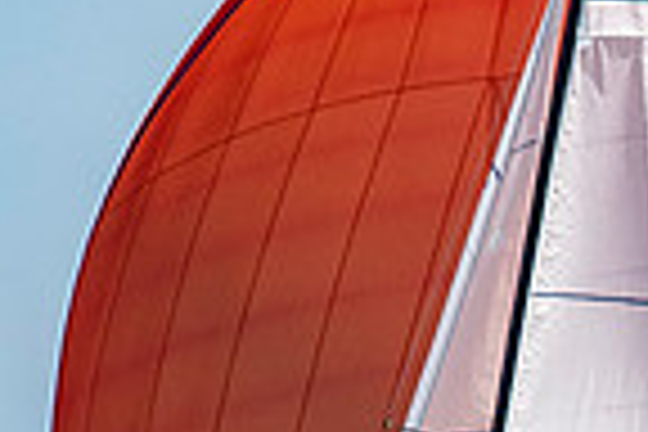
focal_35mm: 1841
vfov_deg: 0.7
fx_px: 33135
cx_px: 765
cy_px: 772
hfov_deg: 1.1
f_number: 5.6
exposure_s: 1/4000
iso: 500
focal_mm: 300
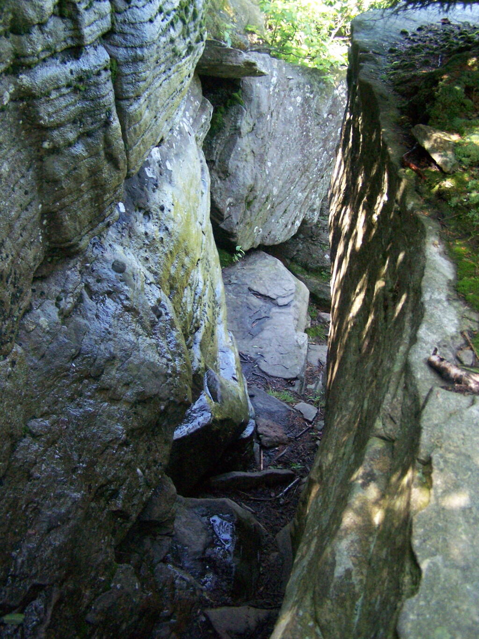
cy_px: 320
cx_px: 240
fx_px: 701
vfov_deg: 49.0
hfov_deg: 37.7
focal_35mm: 38
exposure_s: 1/100
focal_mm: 6.3
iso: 400
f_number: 2.8
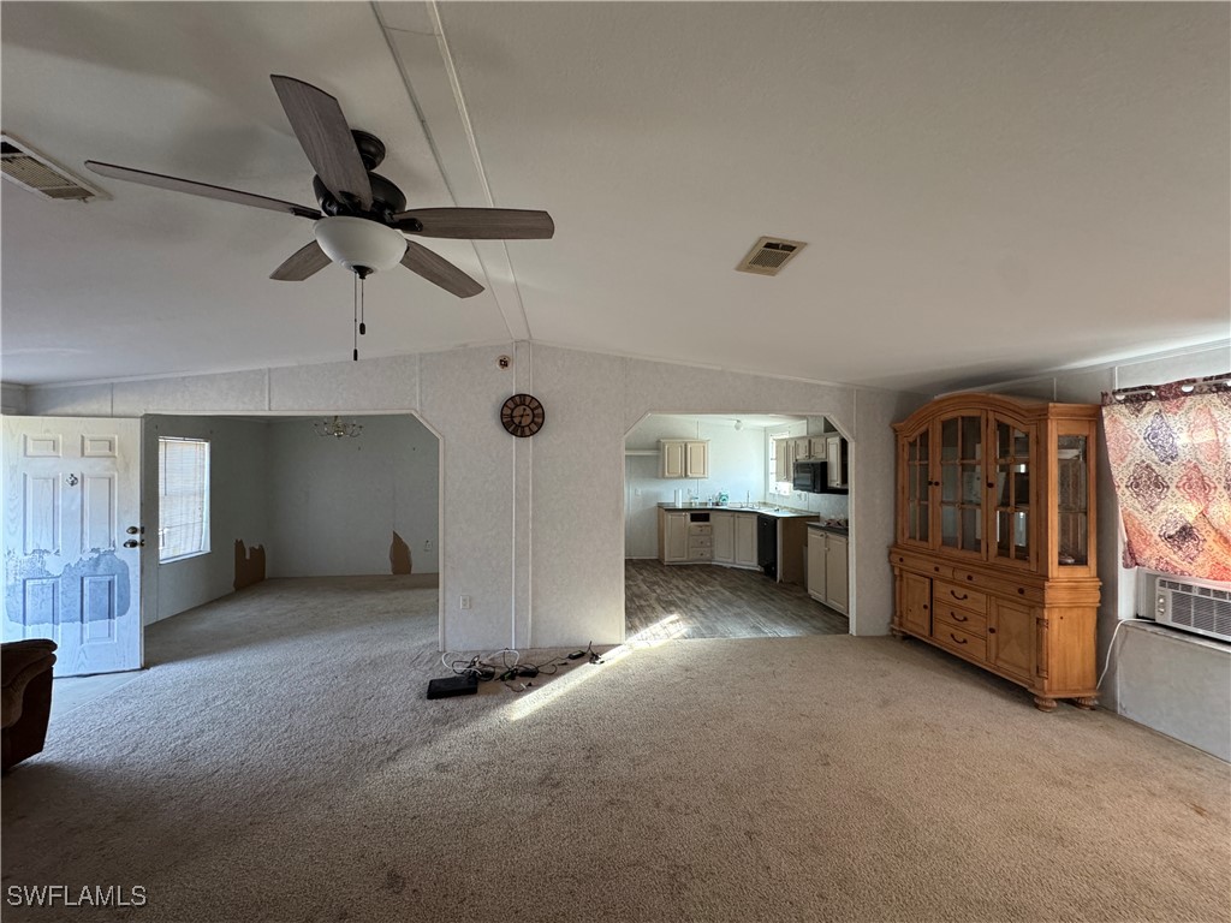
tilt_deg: +1.2
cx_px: 616
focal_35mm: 14
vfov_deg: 85.7
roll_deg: +0.0
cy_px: 462
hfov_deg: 102.1
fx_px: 498
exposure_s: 1/85
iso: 320
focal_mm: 2.22
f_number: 2.2
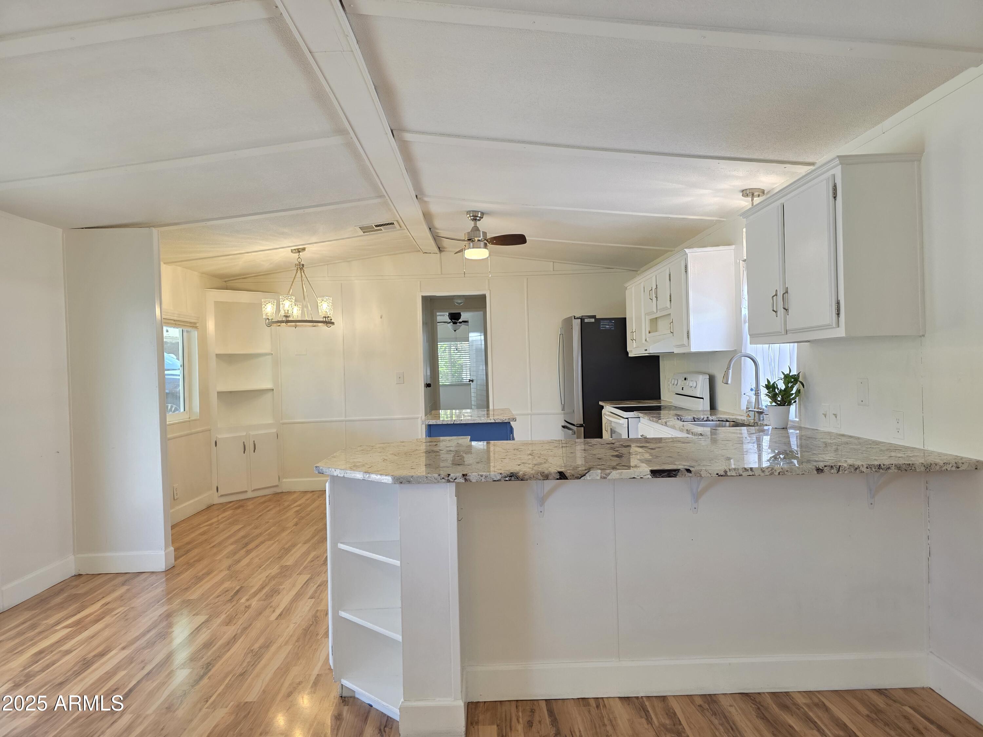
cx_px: 492
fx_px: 653
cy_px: 368
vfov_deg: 58.9
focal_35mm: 23
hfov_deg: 73.9
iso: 200
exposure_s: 1/120
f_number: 1.7
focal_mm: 6.3
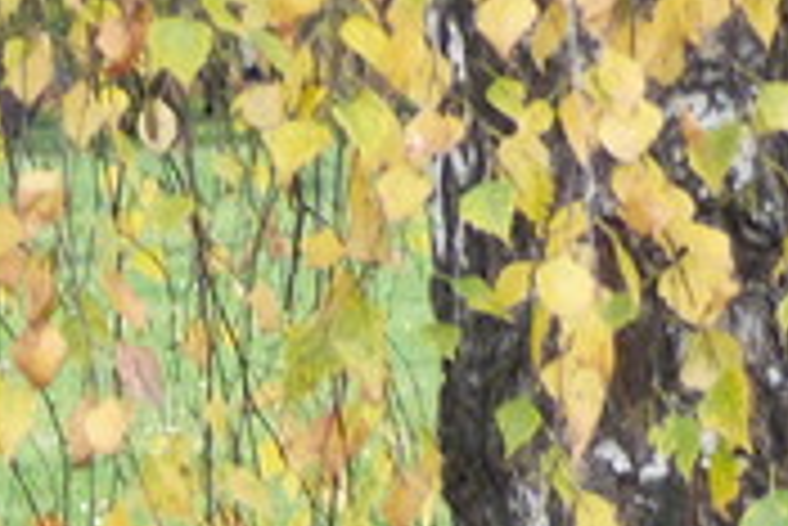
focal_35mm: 436
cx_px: 18
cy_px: 1302
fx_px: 9551
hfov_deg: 4.7
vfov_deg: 3.1
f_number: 3.4
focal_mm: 14.8
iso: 400
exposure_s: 1/50
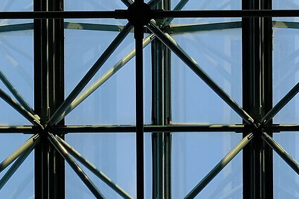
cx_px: 236
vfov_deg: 7.0
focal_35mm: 196
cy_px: 123
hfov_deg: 10.5
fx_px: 1628
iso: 800
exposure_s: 1/1000
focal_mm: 23
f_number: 5.6
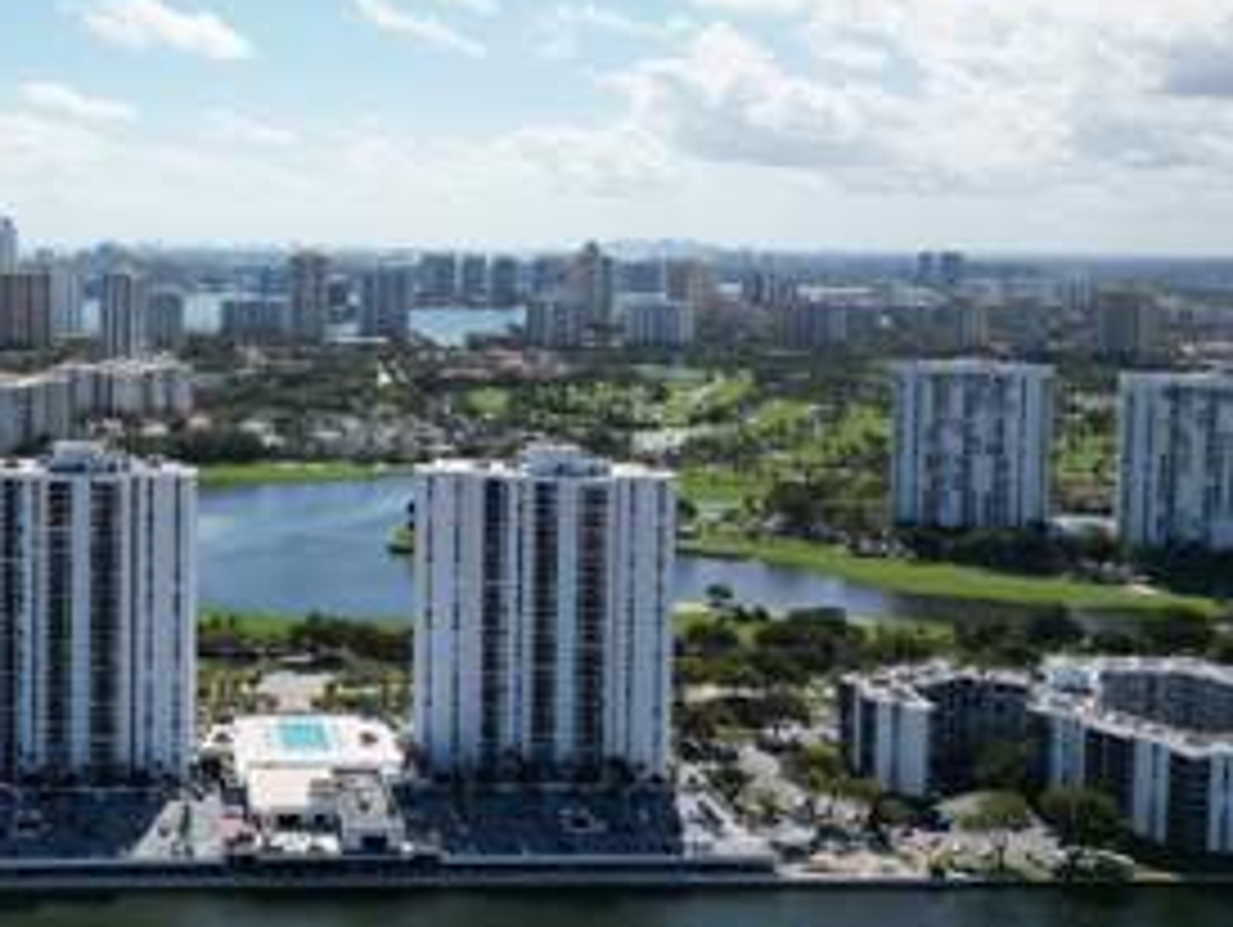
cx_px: 234
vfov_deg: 34.2
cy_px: 328
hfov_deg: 42.6
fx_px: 1497
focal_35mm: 42
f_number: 1.7
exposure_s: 1/6000
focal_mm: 6.72
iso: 150
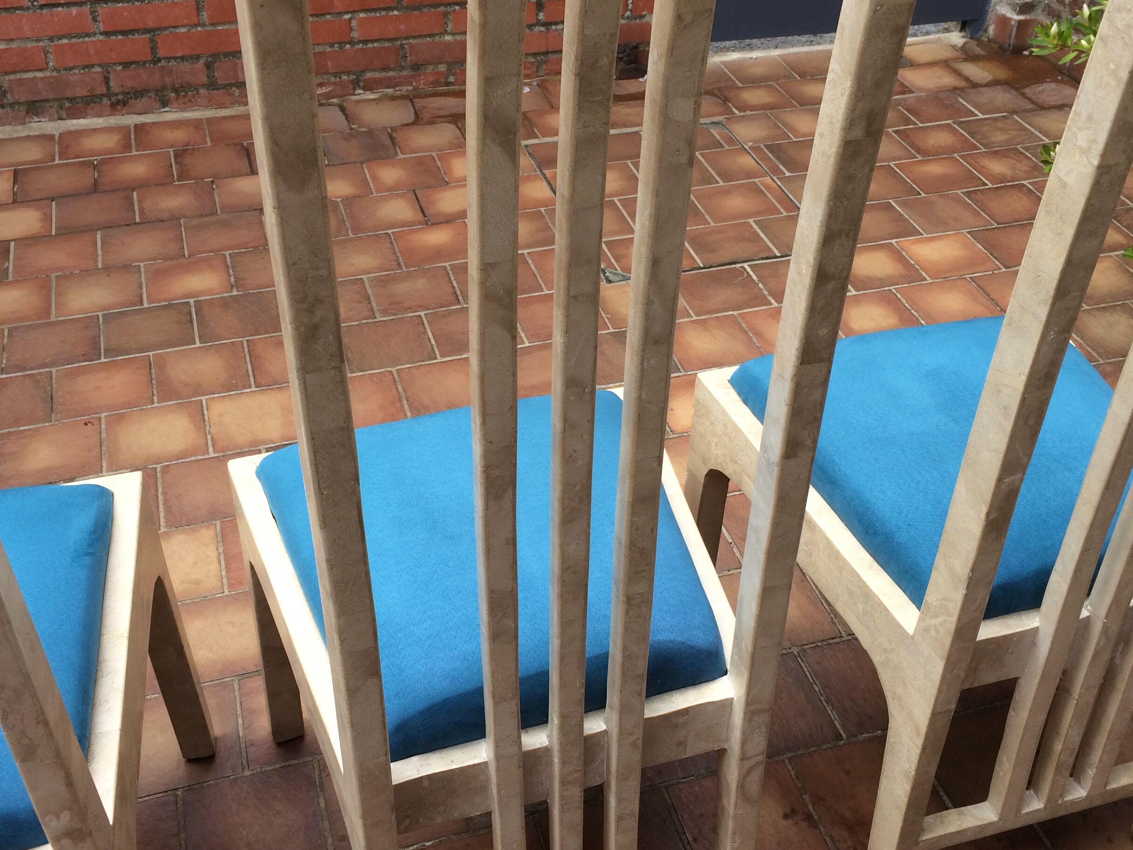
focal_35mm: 39
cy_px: 446
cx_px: 571
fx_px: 1276
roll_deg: -1.8
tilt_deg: -42.3
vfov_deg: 36.8
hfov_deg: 47.9
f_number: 2.2
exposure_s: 1/193
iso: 32
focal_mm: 4.15
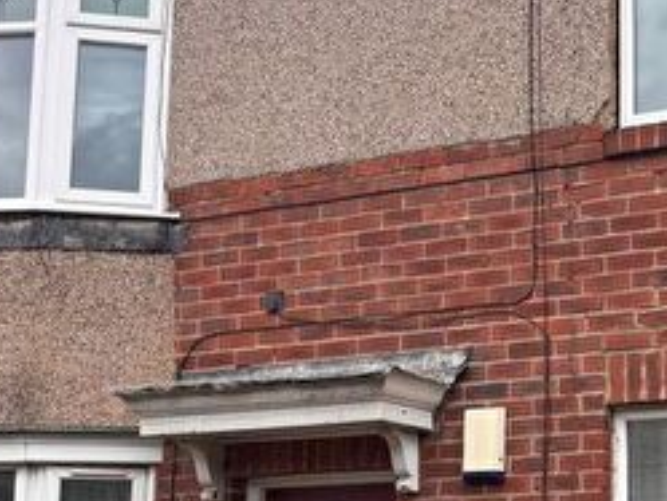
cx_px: 597
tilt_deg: +8.4
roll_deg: -0.8
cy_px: 433
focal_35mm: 73
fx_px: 1407
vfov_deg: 19.9
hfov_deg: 25.8
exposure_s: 1/1311
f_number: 1.6
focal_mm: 5.96
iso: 50
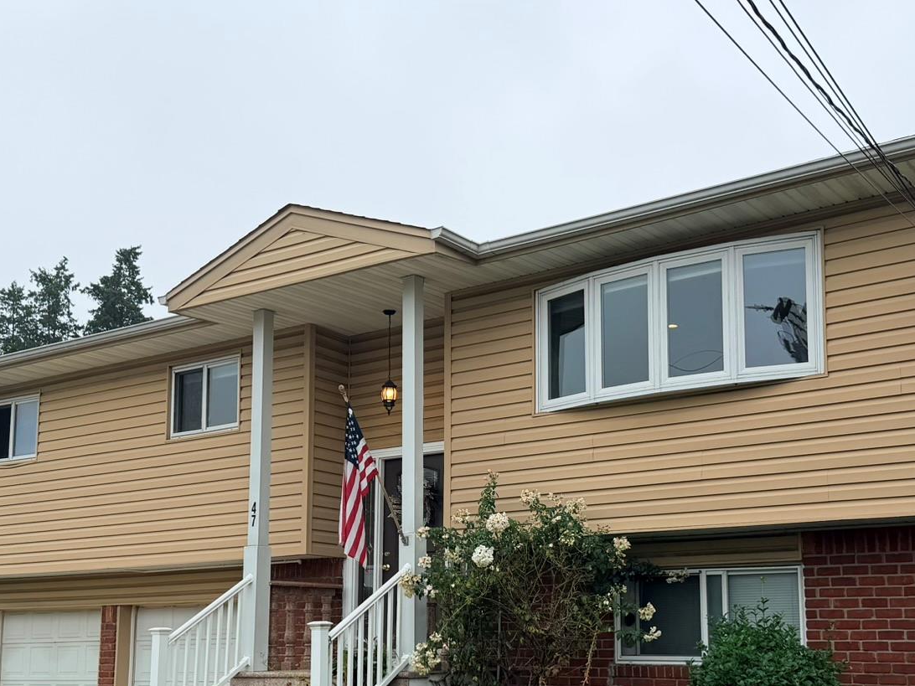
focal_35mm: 45
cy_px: 482
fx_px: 1189
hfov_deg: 42.1
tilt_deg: +7.9
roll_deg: +1.1
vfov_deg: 31.8
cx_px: 466
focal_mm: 6.76
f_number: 1.78
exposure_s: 1/1385
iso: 80
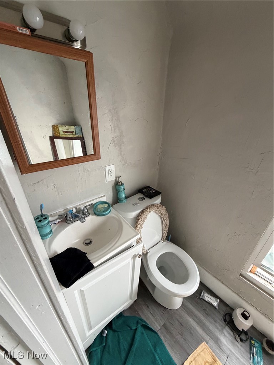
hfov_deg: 85.7
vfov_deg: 102.1
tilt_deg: -29.8
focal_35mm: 14
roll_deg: +0.2
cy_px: 182
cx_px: 137
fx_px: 148
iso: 320
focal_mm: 2.22
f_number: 2.2
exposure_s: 1/97
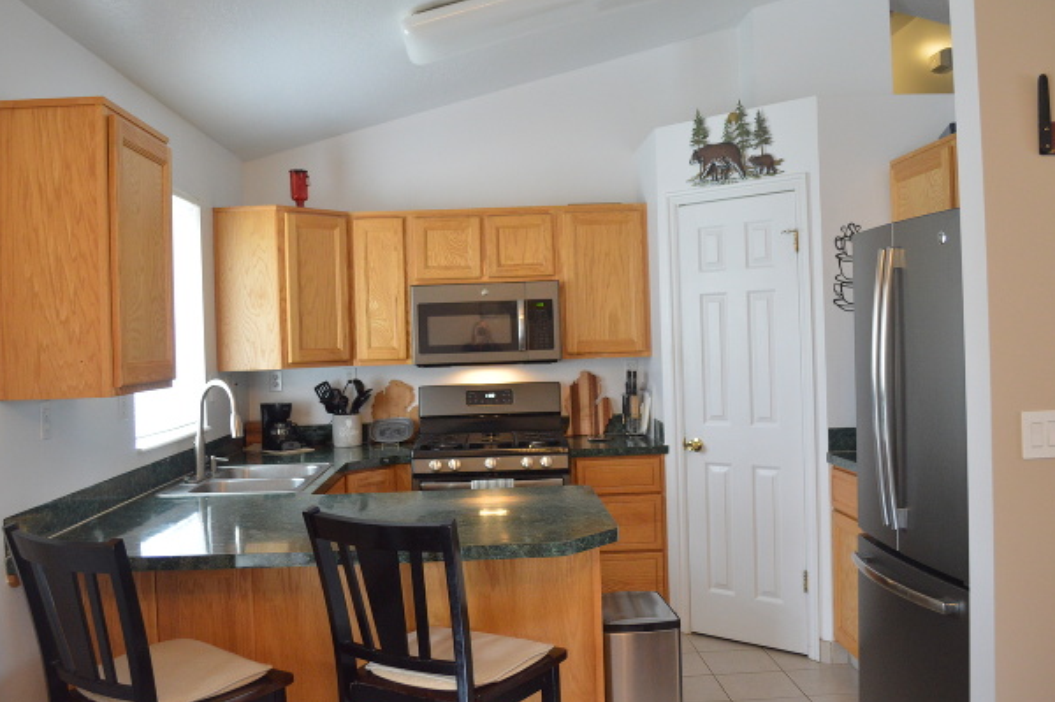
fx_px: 937
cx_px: 517
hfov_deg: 58.8
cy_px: 354
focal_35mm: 32
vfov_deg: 41.0
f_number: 3.8
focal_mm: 20
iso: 1600
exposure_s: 1/60
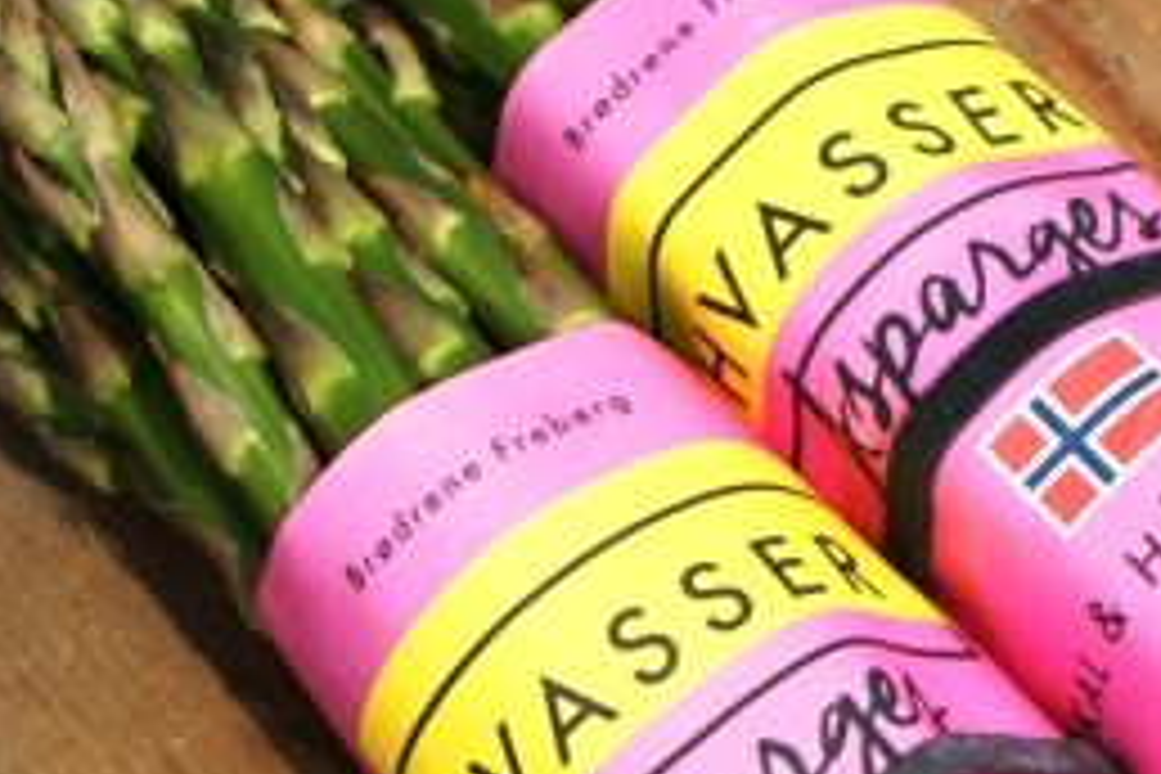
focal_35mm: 208
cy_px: 655
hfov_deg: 9.8
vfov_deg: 6.6
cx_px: 1066
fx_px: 6707
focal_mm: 35
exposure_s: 1/320
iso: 200
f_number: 11
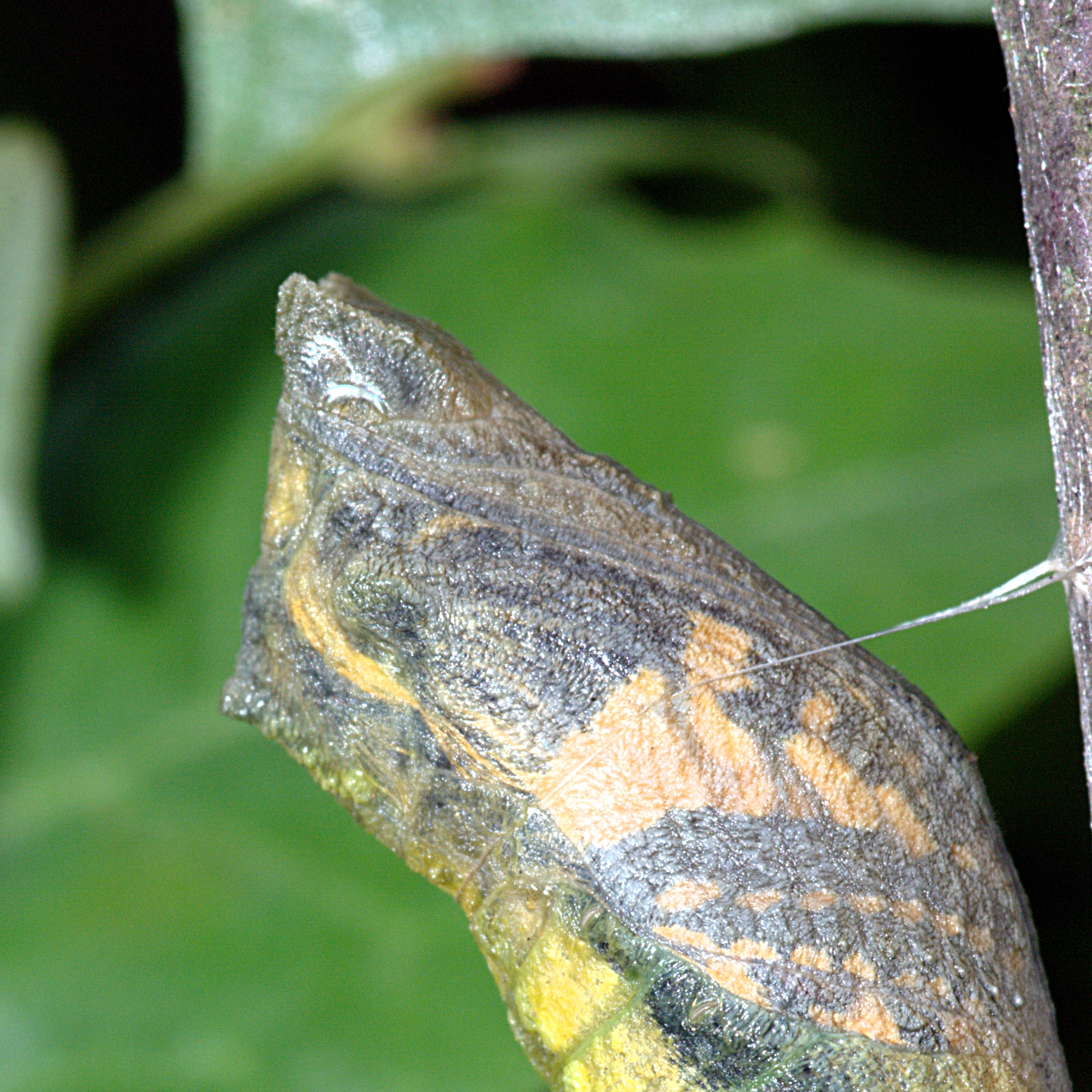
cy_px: 903
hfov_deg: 6.6
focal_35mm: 267
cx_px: 636
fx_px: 9529
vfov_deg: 6.5
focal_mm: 100
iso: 125
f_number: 18
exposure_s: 1/40
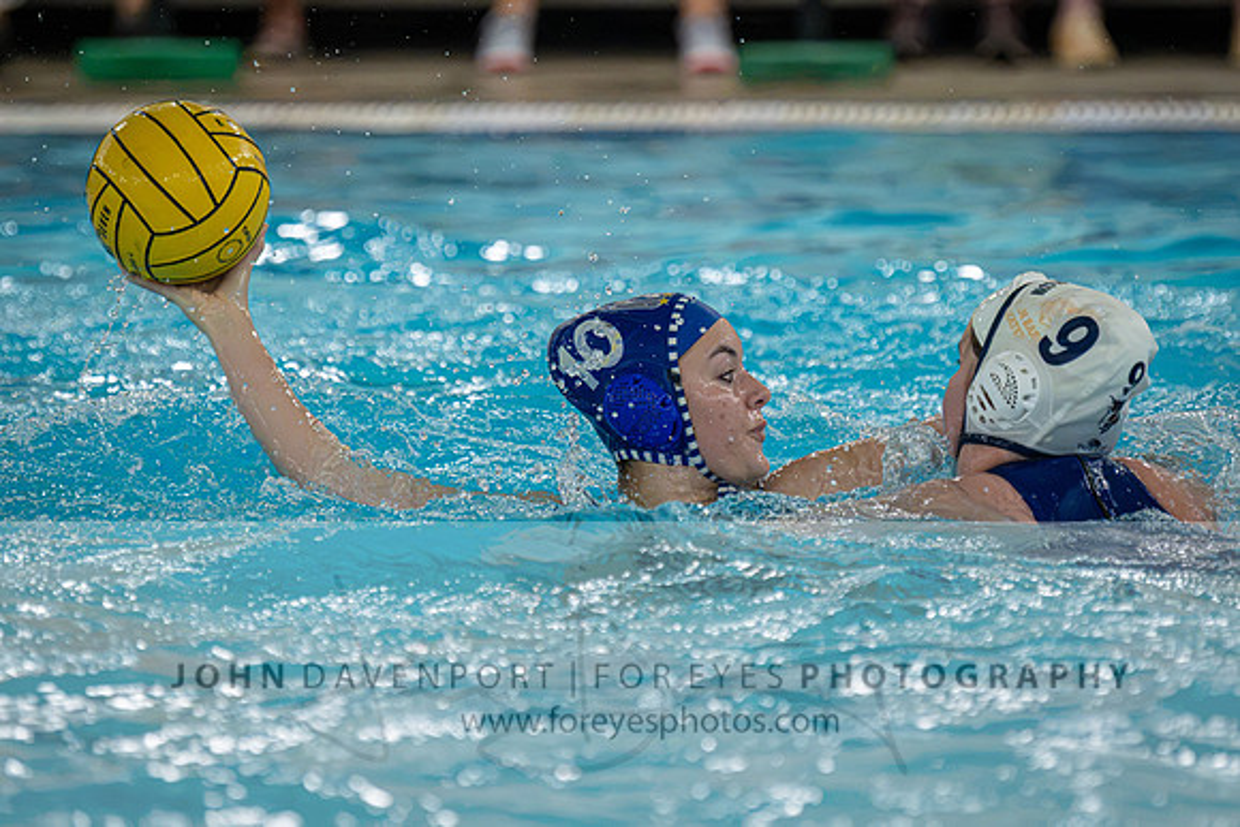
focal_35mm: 291
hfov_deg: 7.1
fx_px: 10025
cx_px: 673
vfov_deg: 4.7
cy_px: 295
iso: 11400
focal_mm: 220
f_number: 4
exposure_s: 1/1000
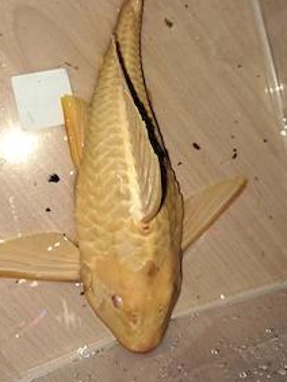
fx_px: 375
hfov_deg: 41.7
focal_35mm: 34
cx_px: 120
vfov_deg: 53.0
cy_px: 131
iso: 80
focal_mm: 5.23
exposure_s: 1/50
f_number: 1.8
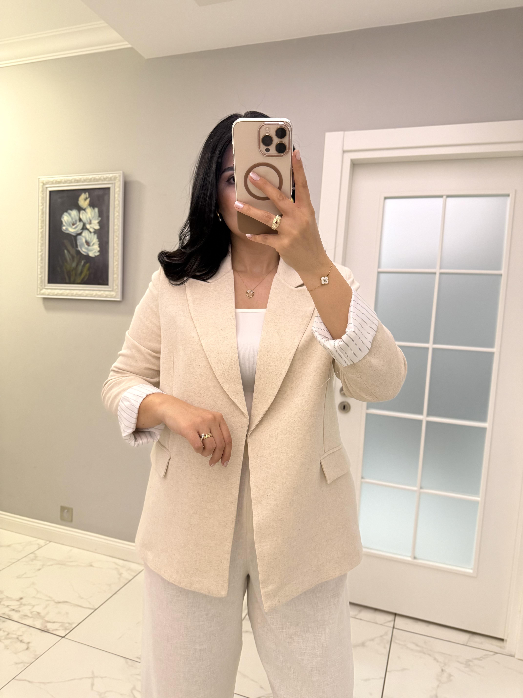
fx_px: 483
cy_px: 349
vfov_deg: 71.6
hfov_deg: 56.8
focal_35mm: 24
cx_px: 262
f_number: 1.78
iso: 320
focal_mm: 6.76
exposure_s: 1/50
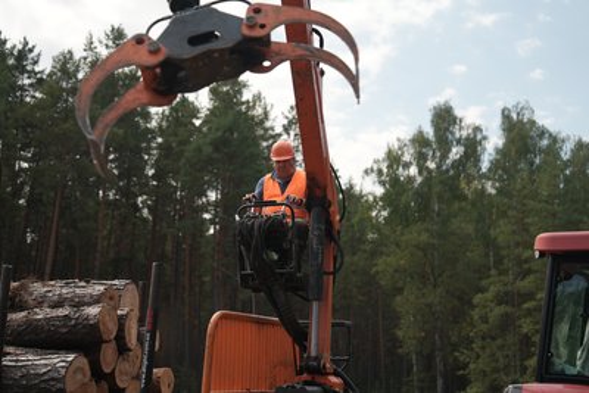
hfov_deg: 30.1
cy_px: 196
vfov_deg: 20.3
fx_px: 1097
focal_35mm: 67
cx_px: 294
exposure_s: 1/200
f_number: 2.8
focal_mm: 67
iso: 160
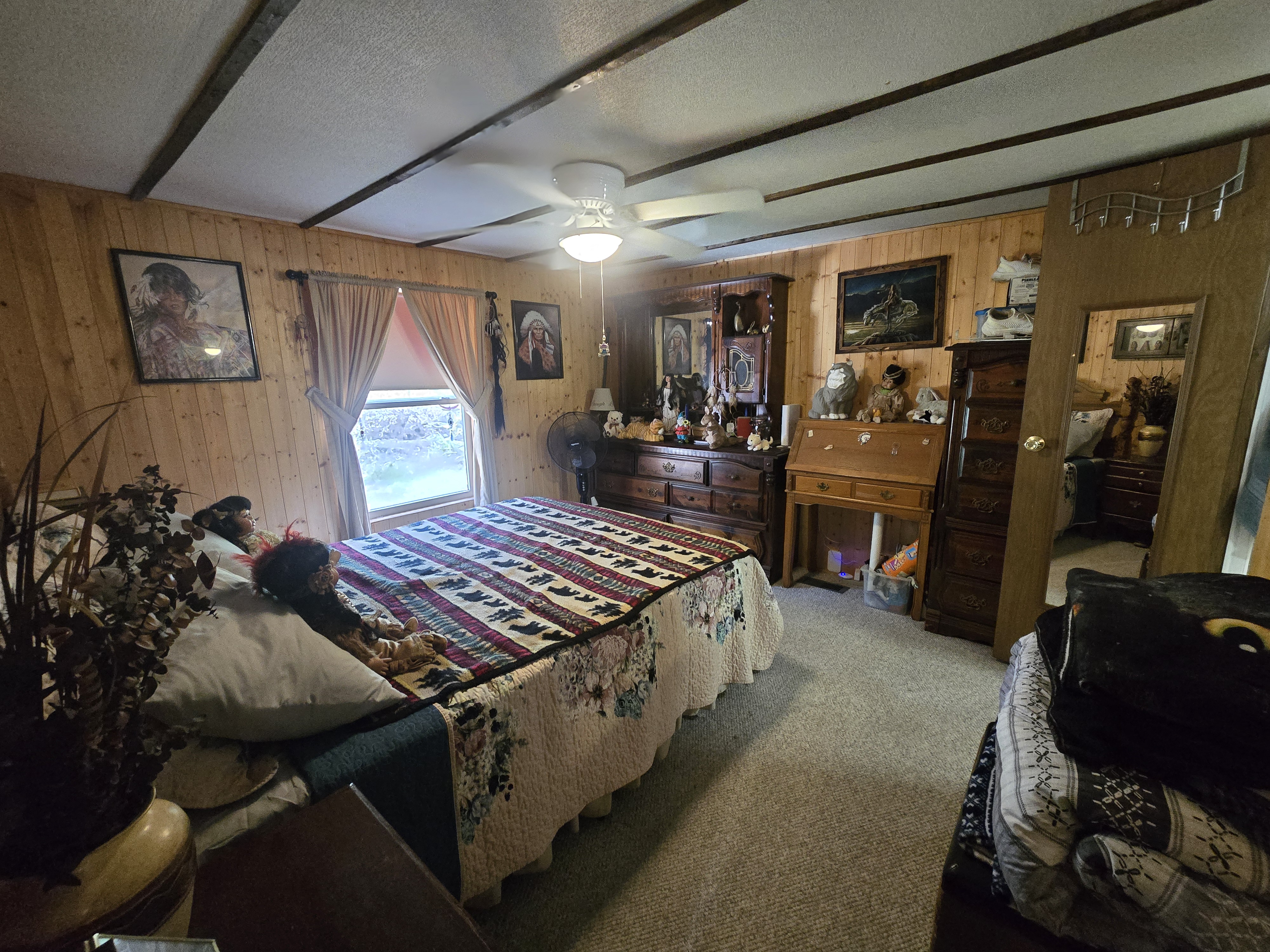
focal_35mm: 13
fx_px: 477
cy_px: 476
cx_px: 635
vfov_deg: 89.9
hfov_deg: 106.2
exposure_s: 1/60
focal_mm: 2.2
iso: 1000
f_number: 2.2
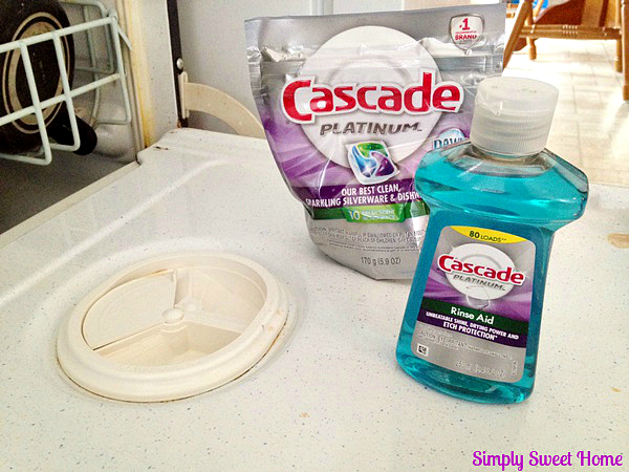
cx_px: 314
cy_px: 236
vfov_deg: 42.9
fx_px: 600
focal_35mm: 33
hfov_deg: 55.4
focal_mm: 4.12
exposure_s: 1/20
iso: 320
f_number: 2.4
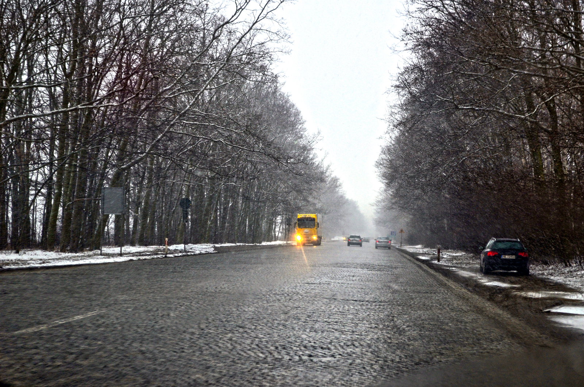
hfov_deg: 28.1
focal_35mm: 72
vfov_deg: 18.8
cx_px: 292
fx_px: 1166
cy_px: 194
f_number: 5.3
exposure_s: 1/100
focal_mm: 48
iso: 200
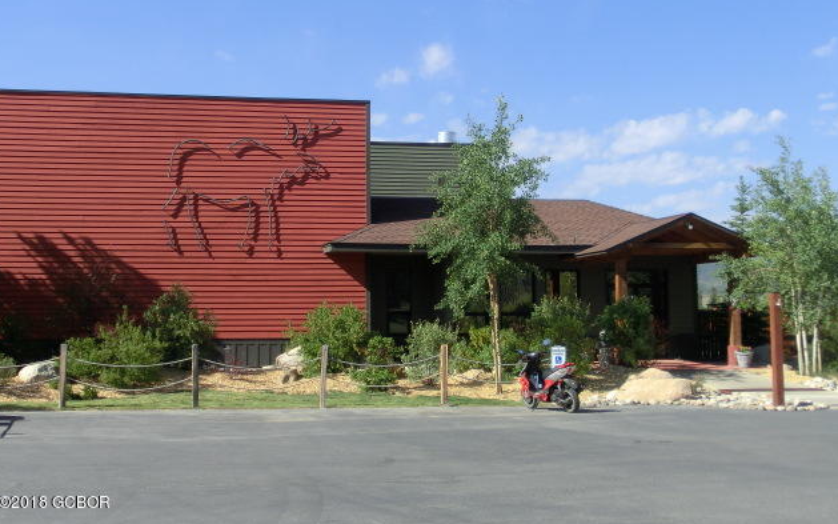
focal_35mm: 55
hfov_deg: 36.9
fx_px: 1256
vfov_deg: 23.5
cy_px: 209
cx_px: 417
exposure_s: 1/1000
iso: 125
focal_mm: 9.09
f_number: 4.4
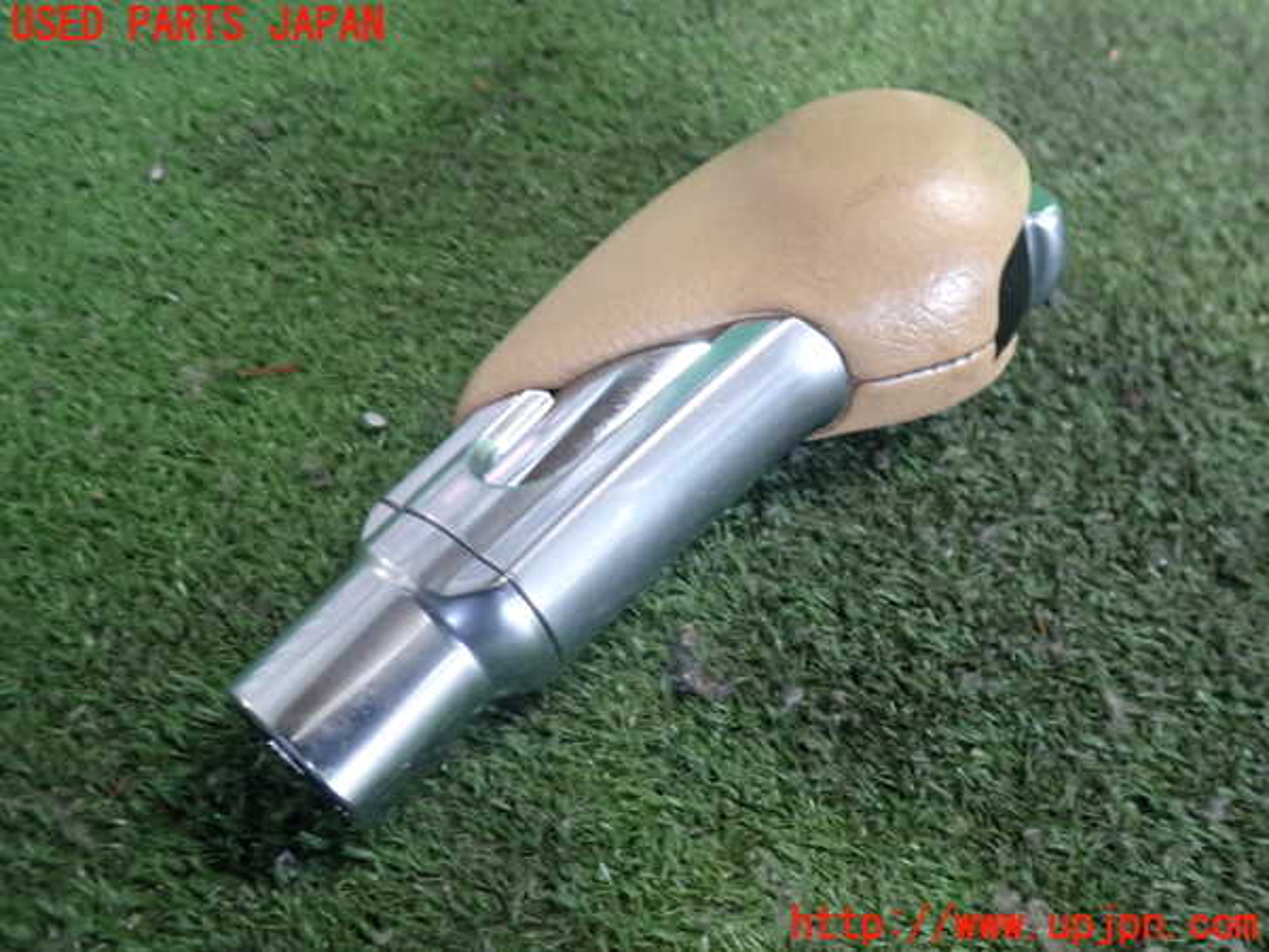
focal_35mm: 30
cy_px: 476
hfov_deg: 60.0
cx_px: 634
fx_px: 1100
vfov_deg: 46.8
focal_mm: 5.4
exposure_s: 1/30
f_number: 2.3
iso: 400
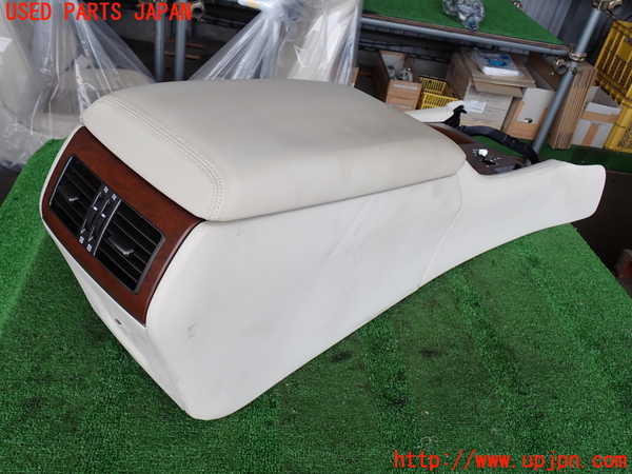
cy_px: 237
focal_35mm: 32
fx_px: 584
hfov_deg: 56.8
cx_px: 316
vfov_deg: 44.2
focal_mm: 5.79
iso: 100
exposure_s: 1/125
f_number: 3.2
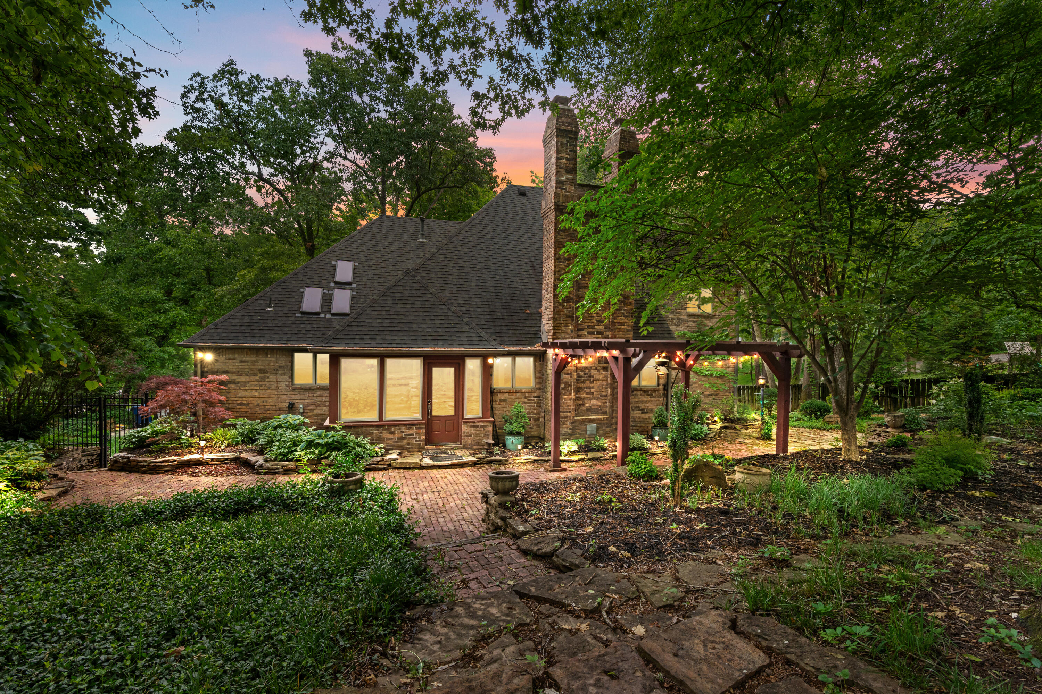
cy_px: 347
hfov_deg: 96.7
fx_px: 463
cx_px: 521
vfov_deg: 73.7
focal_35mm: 16
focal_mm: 16
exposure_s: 1/50
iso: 1250
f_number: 13
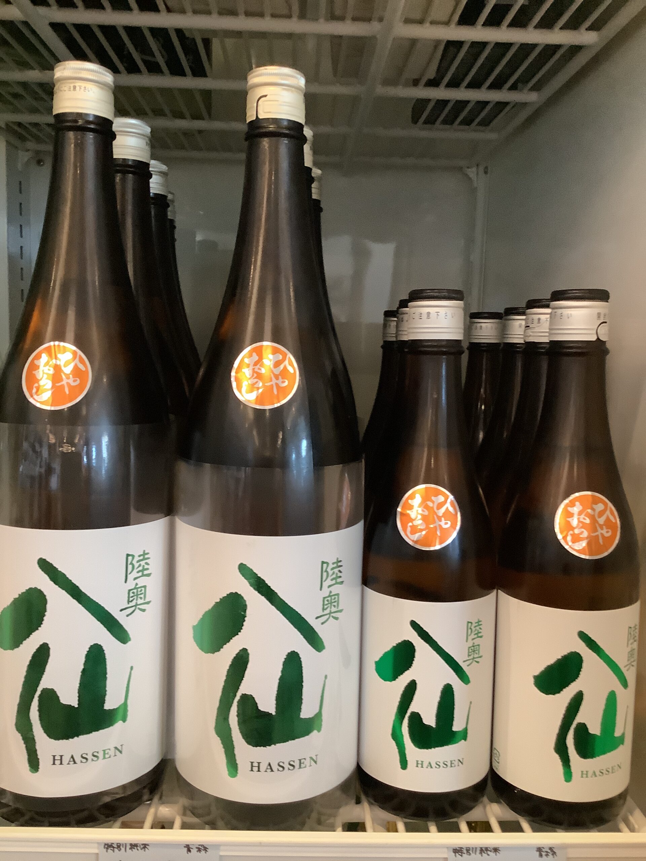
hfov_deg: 45.4
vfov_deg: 58.4
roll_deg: +0.4
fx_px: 771
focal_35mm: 31
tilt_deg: -7.8
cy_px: 430
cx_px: 323
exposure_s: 1/33
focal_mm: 3.3
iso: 320
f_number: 2.4
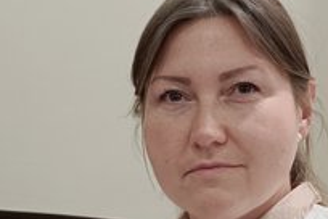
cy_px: 164
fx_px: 446
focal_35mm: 49
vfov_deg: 27.2
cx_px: 191
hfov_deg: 40.2
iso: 868
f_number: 1.65
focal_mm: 6.14
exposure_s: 1/50
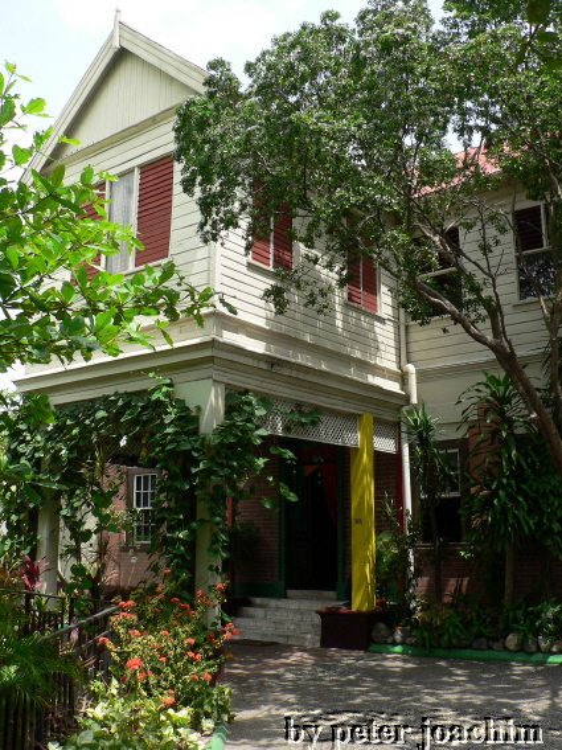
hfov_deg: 40.7
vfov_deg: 52.6
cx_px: 281
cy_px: 375
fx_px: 758
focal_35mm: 35
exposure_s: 1/250
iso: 64
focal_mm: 6
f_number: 4
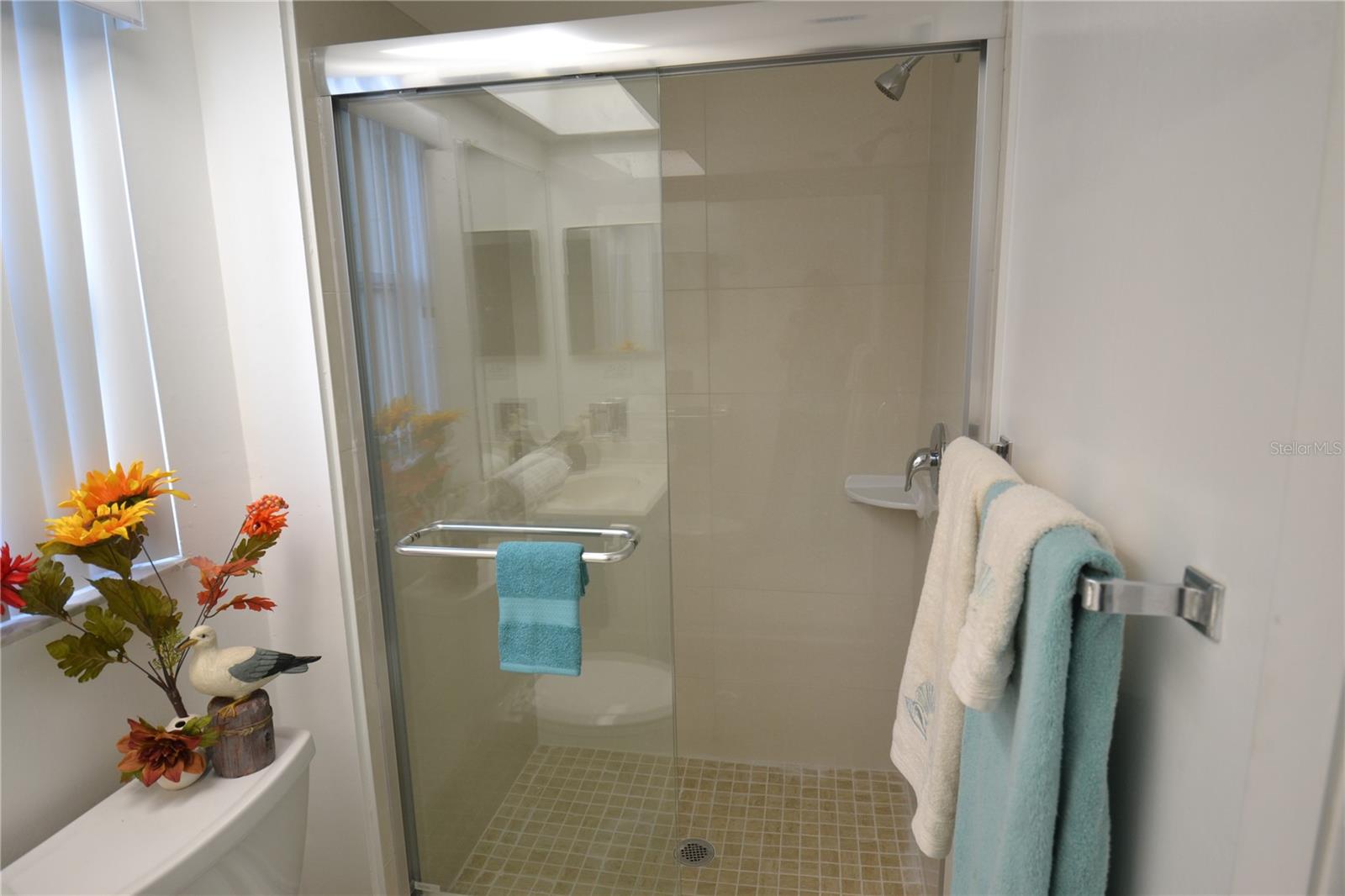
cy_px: 448
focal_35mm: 20
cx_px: 672
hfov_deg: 85.4
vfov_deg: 63.2
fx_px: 728
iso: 400
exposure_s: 1/80
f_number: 4.5
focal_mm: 13
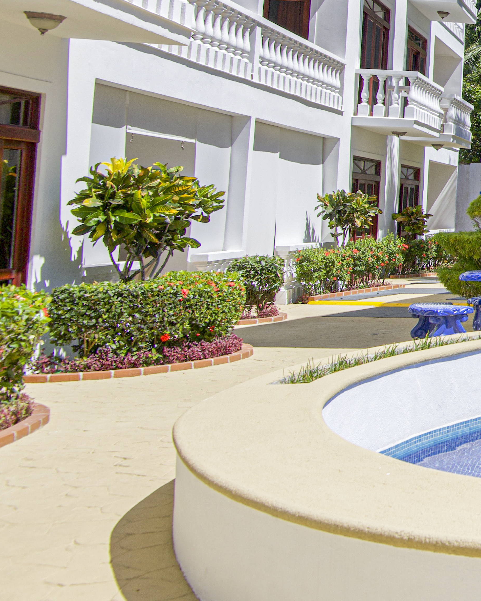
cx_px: 974
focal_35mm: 54
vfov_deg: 33.8
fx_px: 961
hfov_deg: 18.2
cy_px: 127
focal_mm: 16
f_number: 6.3
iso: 100
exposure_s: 1/500
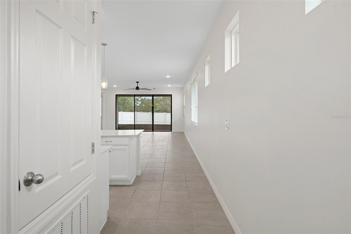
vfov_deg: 64.5
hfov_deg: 86.9
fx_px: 185
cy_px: 117
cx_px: 176
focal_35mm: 19
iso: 320
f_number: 8
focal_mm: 19
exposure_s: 1/2.5
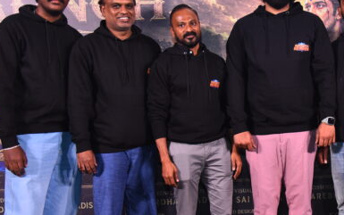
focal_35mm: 63
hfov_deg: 31.2
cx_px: 301
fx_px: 591
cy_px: 132
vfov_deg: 20.6
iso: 2000
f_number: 4
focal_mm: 31
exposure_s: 1/125
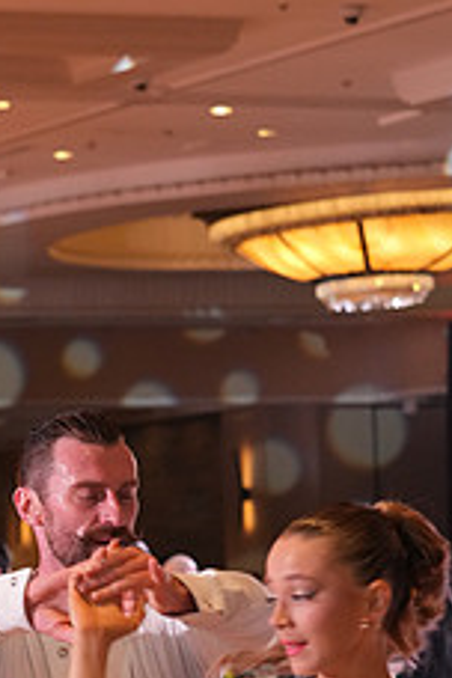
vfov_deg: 10.7
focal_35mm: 188
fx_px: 3540
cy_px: 850
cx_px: 177
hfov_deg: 7.3
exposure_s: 1/125
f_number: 4.5
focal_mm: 74
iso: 2500
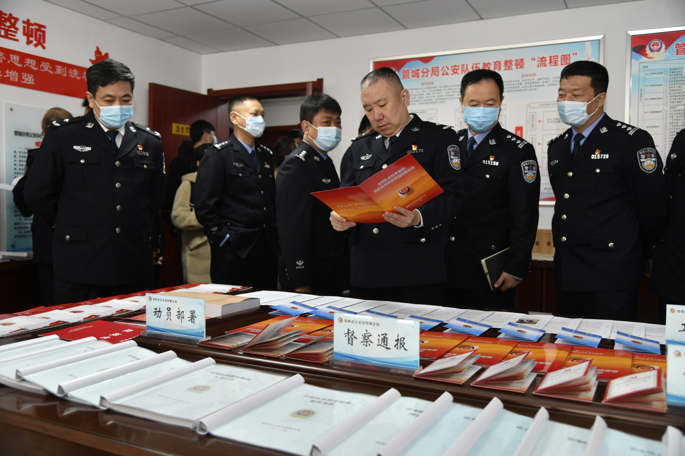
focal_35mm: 31
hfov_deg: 60.3
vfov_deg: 42.3
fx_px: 590
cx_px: 342
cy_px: 228
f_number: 4
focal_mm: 31
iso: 640
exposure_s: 1/125
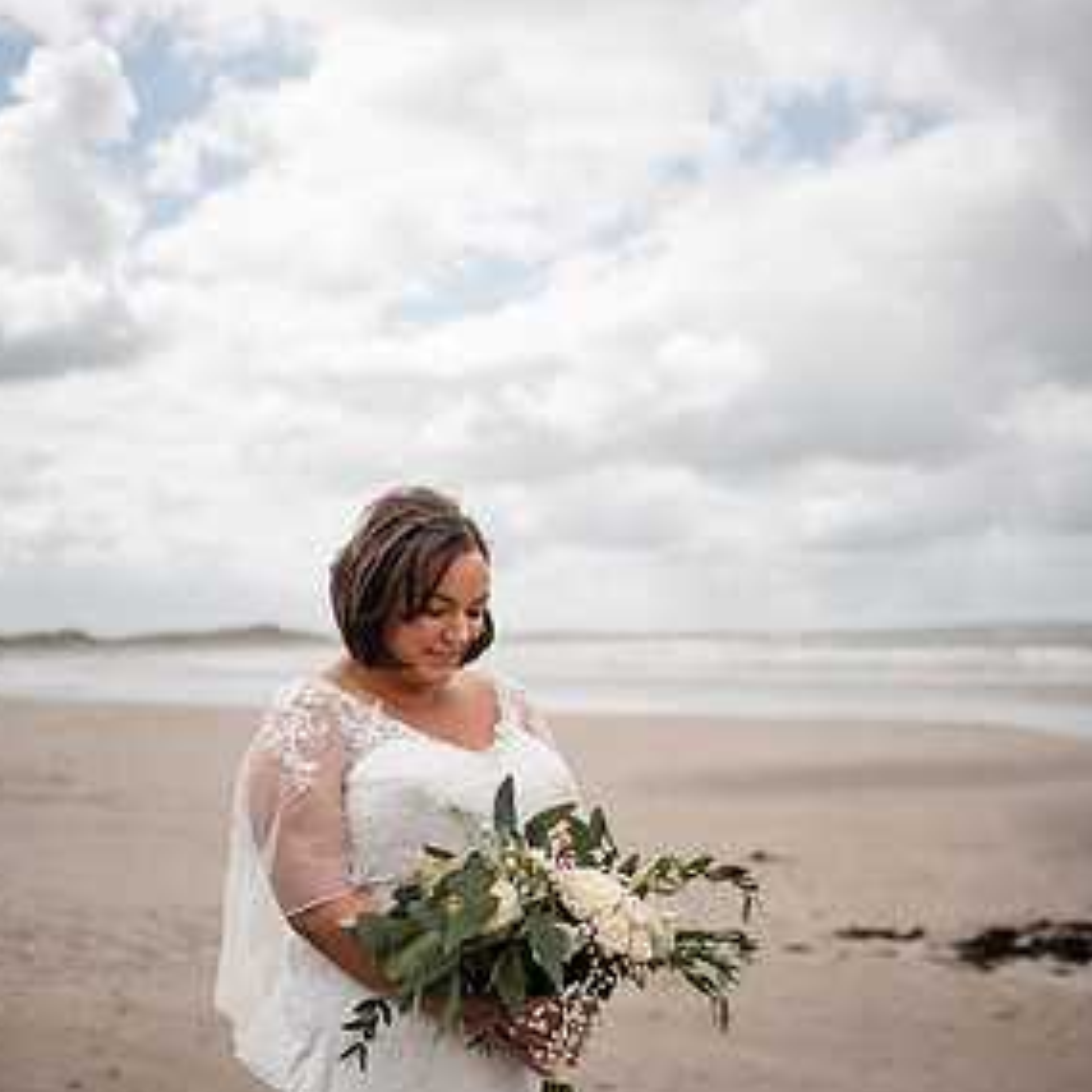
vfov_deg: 35.8
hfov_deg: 36.1
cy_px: 694
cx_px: 548
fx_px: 1677
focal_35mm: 47
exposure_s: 1/8000
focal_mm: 35
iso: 100
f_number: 1.8
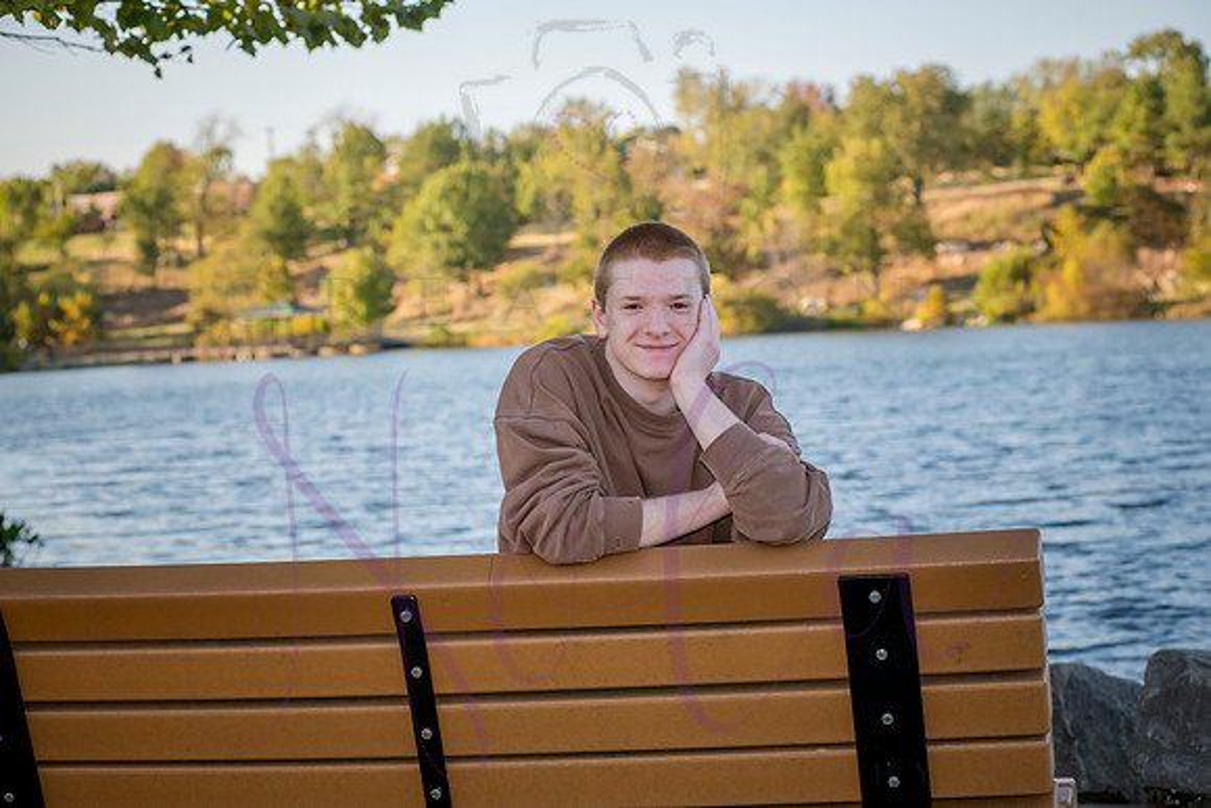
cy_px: 404
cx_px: 606
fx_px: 2692
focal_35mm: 80
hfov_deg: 25.4
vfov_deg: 17.1
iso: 400
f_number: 5.6
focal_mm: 80
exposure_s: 1/640
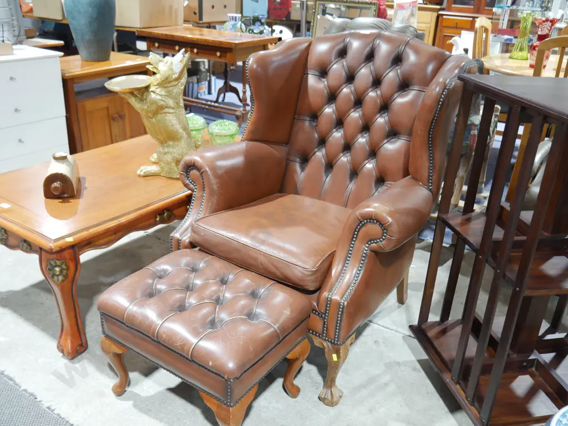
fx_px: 525
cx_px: 284
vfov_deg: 44.2
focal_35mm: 32
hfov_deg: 56.8
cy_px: 213
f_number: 3.6
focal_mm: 16
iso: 1000
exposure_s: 1/60
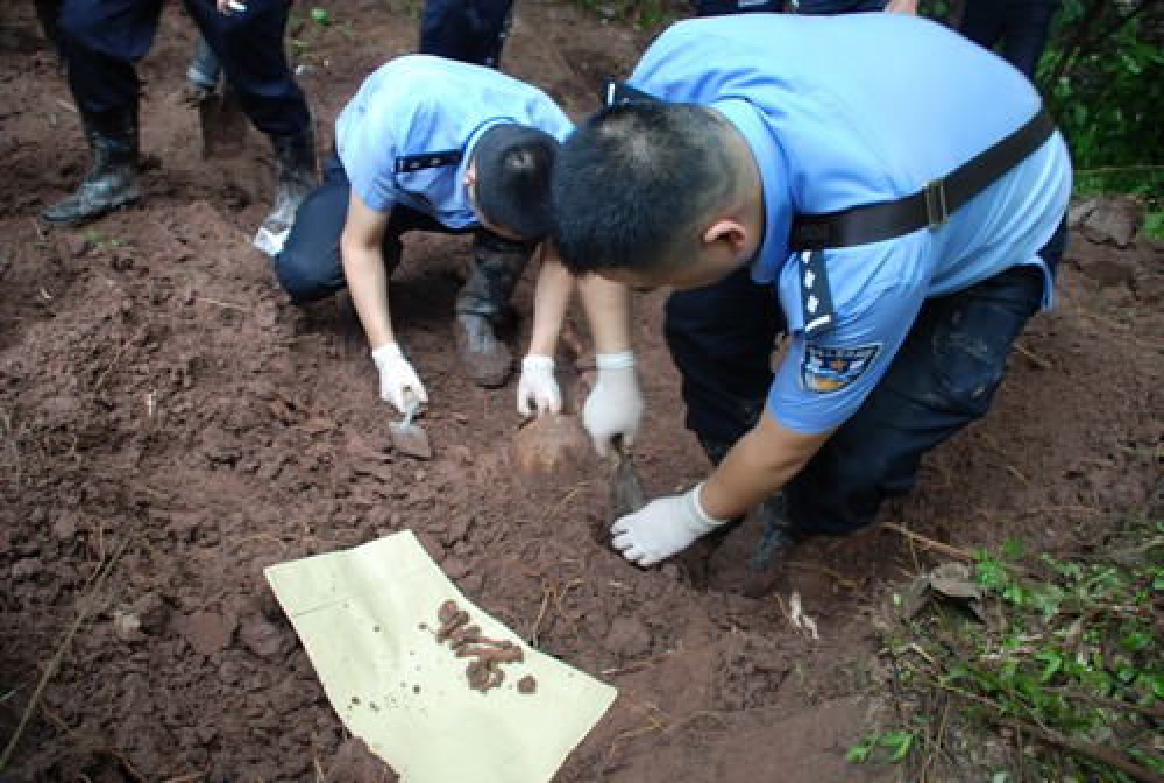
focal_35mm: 27
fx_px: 875
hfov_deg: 67.3
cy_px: 392
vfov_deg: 48.2
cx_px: 582
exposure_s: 1/50
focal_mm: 18
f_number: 3.5
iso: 200
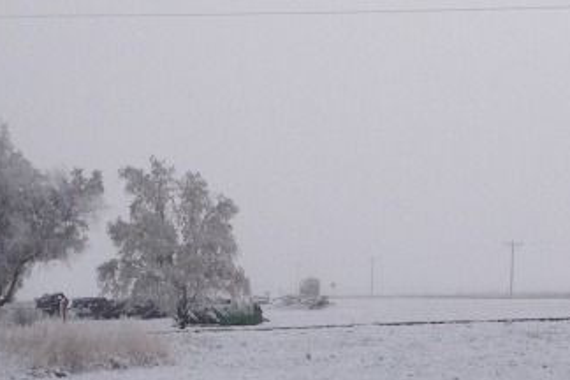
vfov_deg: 11.7
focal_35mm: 115
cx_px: 428
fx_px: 1821
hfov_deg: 17.7
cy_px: 408
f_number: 2.4
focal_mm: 4.28
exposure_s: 1/3247
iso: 50
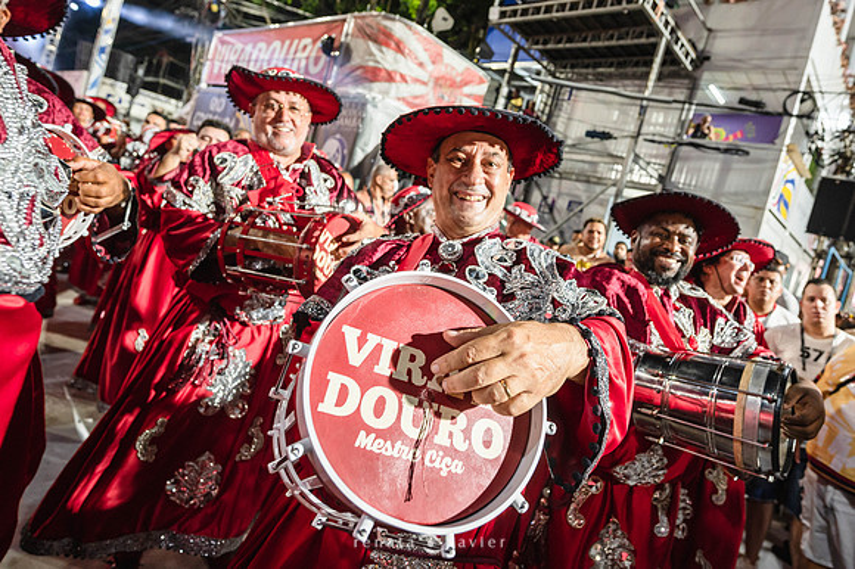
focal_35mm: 20
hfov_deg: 82.4
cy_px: 254
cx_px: 473
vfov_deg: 60.6
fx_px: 486
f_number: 4
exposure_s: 1/250
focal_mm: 18.5
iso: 2000
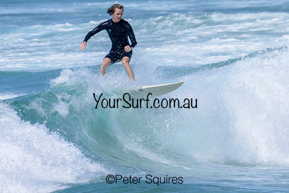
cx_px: 114
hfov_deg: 1.9
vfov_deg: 1.3
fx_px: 8726
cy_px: 125
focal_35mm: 1087
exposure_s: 1/2000
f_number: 16
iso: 1000
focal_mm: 800
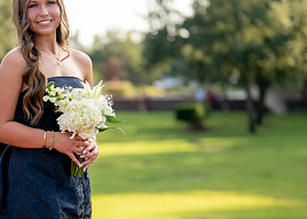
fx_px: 1159
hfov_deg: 15.0
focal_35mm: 133
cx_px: 61
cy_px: 171
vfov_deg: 10.8
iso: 200
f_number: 1.2
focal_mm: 50
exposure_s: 1/2500
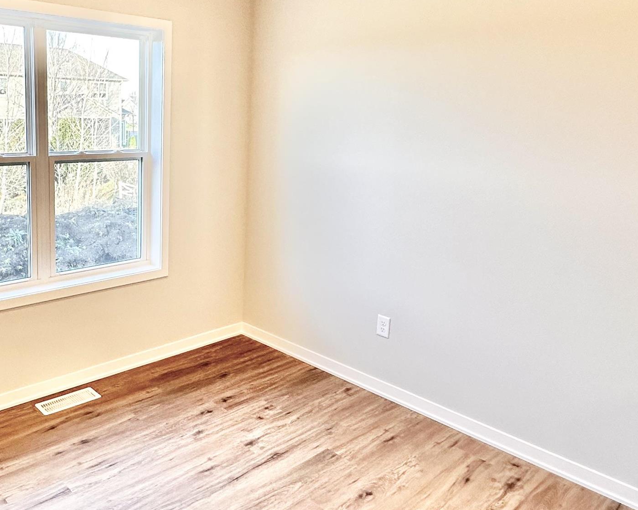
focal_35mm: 30
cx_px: 175
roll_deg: -1.3
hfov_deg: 56.4
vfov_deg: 48.1
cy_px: 192
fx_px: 566
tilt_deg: -7.4
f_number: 2.2
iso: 100
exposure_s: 1/120
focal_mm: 2.22
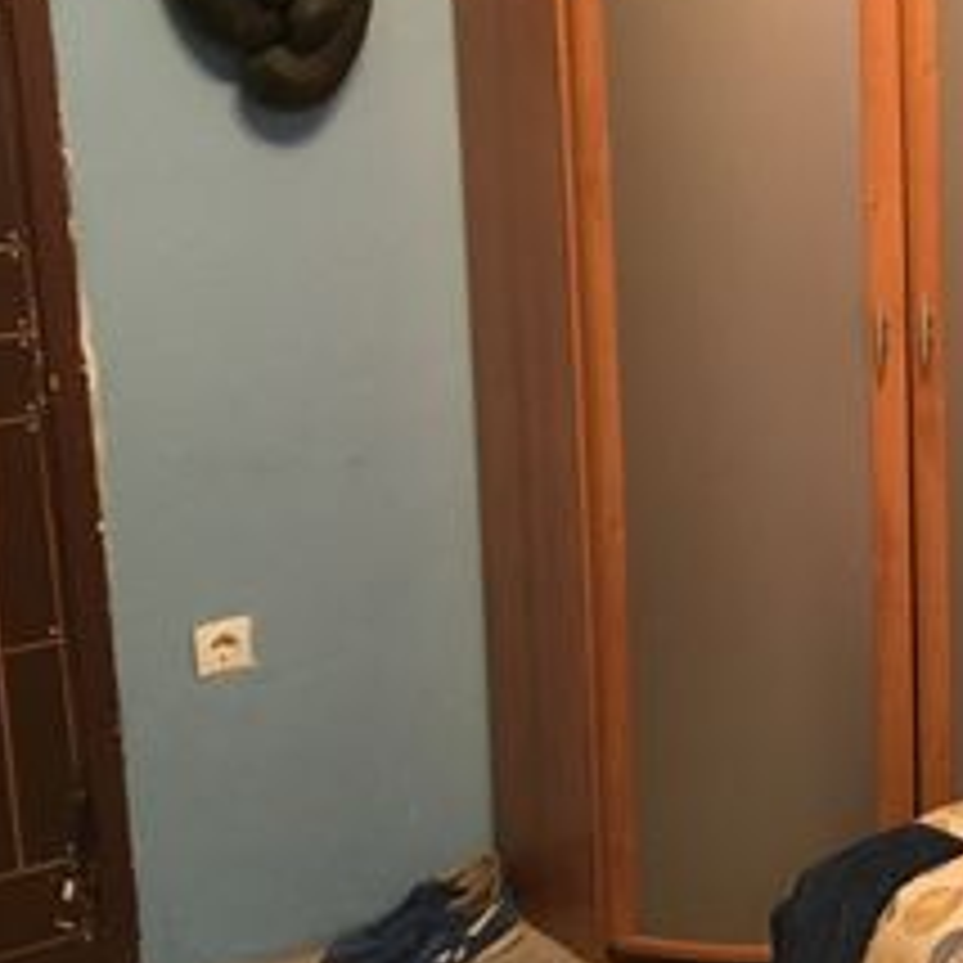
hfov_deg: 21.2
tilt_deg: -12.8
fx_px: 2266
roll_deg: +0.6
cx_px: 1328
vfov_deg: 23.8
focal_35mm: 72
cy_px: 297
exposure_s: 1/20
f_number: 2.2
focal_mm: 4.15
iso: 200
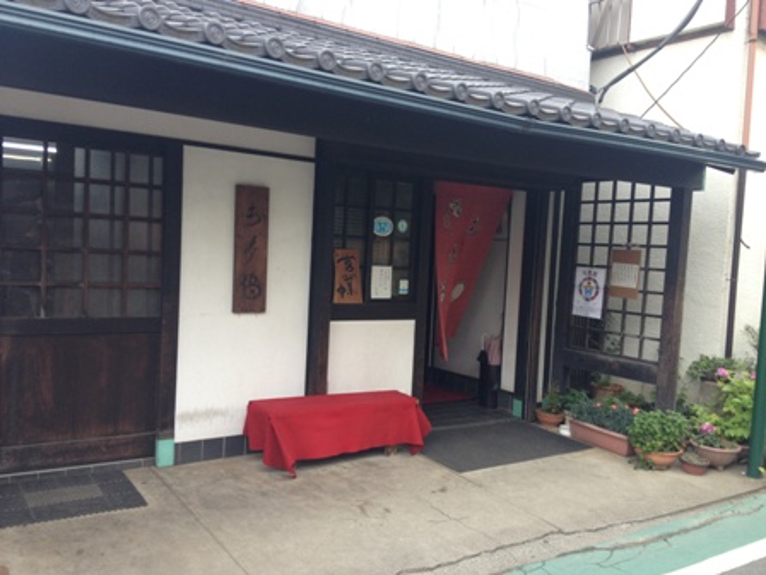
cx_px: 383
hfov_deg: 52.6
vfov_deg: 40.7
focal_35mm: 35
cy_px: 288
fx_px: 774
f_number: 2.4
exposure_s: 1/120
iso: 50
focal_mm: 4.28
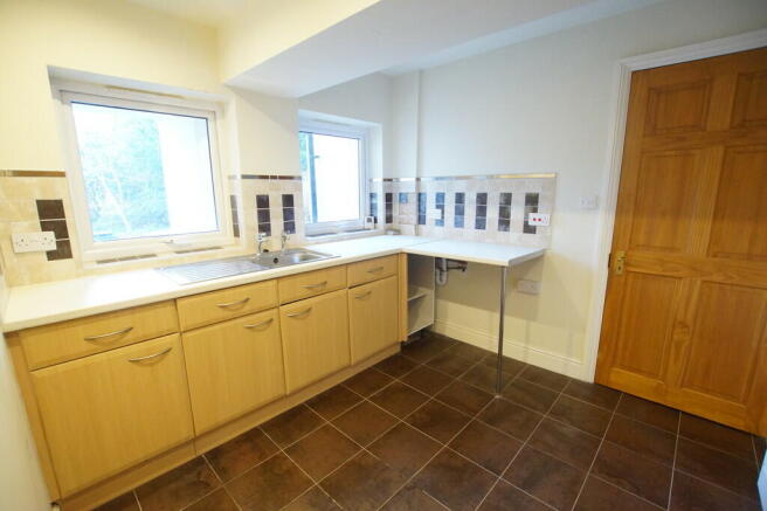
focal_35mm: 15
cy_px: 256
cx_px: 384
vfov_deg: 77.3
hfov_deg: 100.4
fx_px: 319
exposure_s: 1/60
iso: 3200
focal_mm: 10
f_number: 4
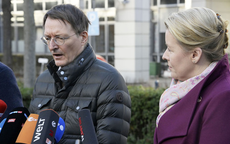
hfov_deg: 20.2
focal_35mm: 103
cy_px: 75
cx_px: 115
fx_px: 646
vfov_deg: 12.7
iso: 4000
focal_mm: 100
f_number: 8
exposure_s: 1/1000
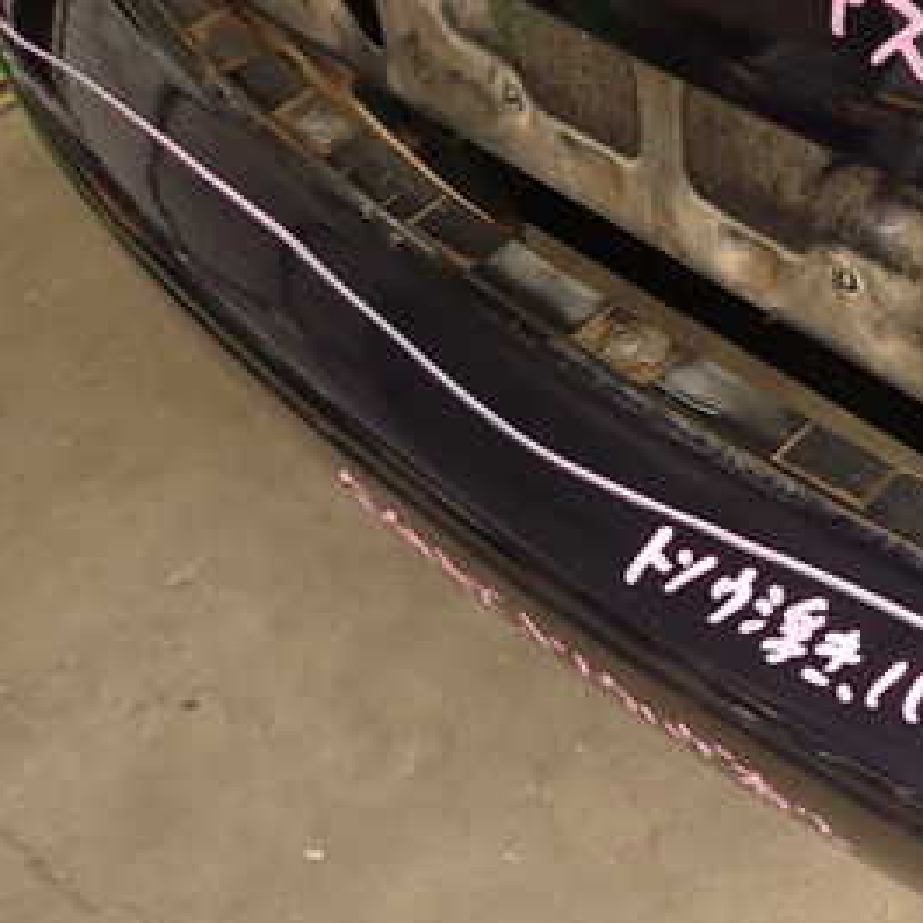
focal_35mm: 50
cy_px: 477
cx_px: 986
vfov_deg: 34.0
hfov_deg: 30.8
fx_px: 1508
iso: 160
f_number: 2
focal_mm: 4.5
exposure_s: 1/60
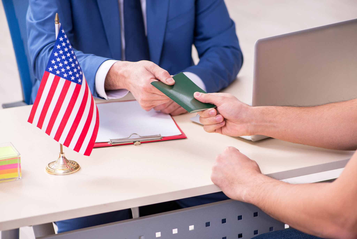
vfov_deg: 13.1
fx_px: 1042
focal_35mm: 105
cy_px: 120
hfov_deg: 19.4
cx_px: 178
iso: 100
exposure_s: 1/100
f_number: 5
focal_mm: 105
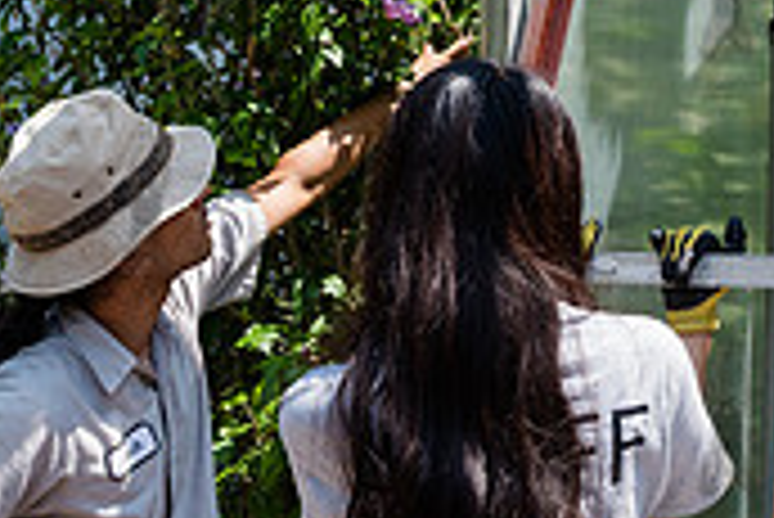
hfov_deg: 18.5
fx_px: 2324
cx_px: 724
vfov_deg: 12.5
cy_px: -20
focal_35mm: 108
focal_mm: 32
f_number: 5.6
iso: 500
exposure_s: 1/800
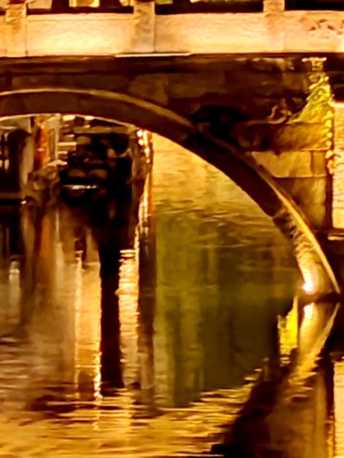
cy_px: 117
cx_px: 289
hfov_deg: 3.5
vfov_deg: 4.6
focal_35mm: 429
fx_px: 5684
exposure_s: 1/17
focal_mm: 8.67
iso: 6400
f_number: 2.4
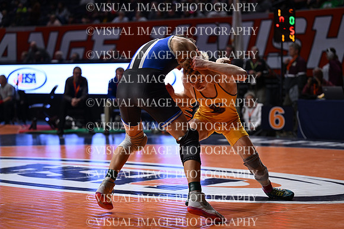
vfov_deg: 14.7
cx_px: 172
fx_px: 889
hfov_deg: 21.9
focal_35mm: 93
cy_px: 114
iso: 1400
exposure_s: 1/1000
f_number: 2.8
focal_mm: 93
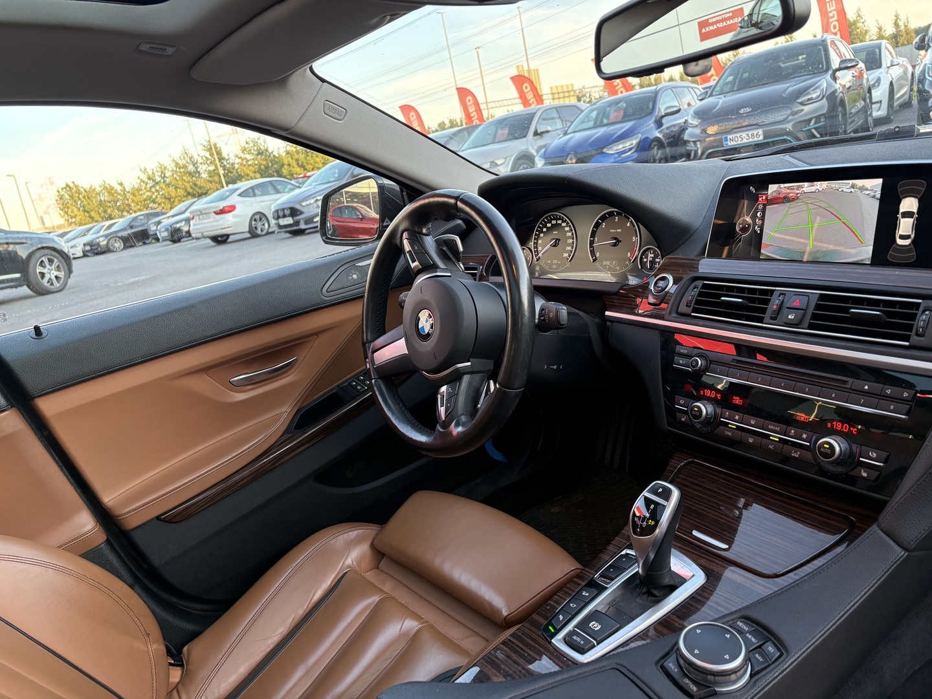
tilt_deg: -13.5
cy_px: 350
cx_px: 466
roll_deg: +13.3
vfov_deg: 53.1
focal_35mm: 26
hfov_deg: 67.3
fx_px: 700
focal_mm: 5.96
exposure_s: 1/122
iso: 125
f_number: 1.6
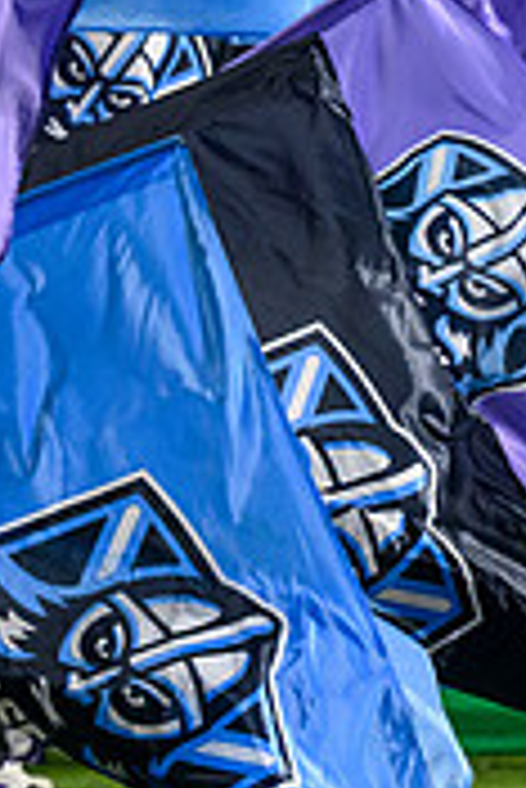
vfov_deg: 4.1
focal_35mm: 506
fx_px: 11067
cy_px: 773
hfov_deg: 2.7
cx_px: 1779
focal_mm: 110
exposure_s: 1/1250
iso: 4000
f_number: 2.8
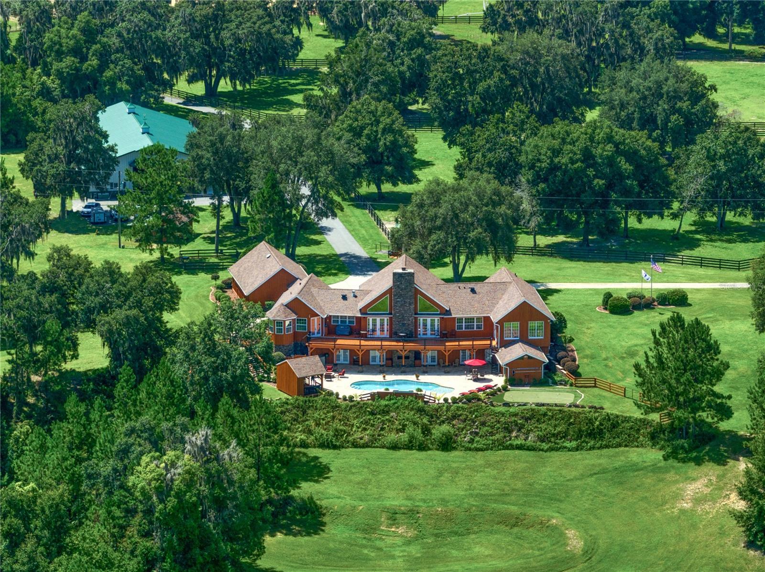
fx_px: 3665
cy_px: 286
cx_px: 382
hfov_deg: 11.9
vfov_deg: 8.9
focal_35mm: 166
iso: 100
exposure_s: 1/4000
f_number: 3.4
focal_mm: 30.71
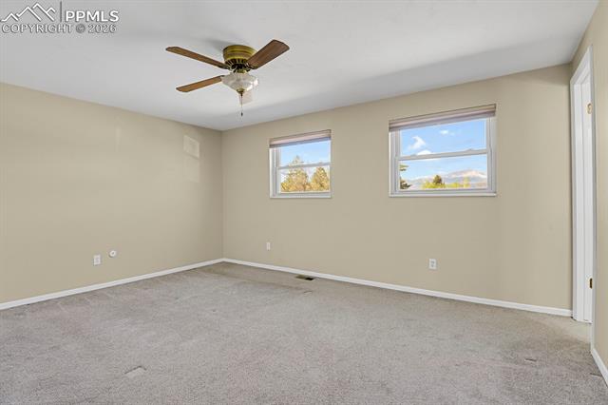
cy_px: 202
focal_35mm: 17
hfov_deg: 93.3
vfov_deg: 70.4
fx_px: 287
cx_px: 304
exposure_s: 2.5
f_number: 8
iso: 250
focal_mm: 17
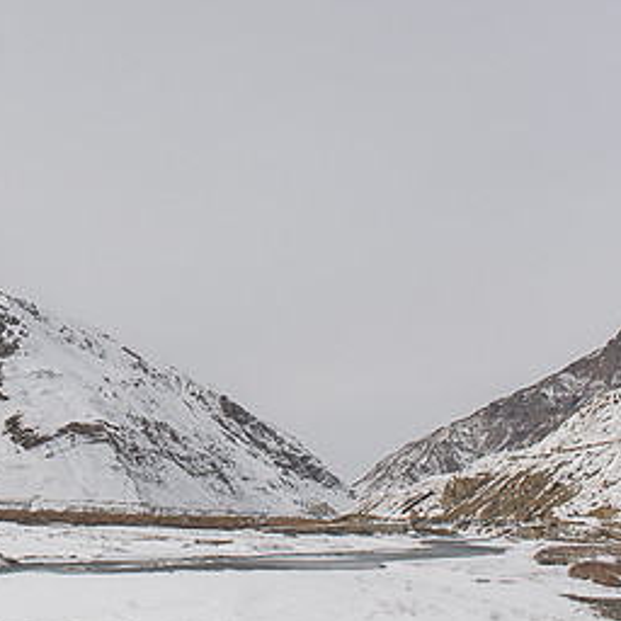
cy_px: 279
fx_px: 1055
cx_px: 29
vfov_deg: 32.8
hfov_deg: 30.9
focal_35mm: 52
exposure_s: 1/2000
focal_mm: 27
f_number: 14
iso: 640
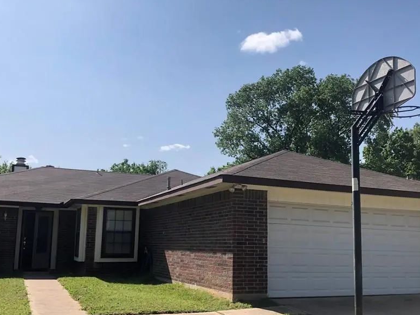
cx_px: 236
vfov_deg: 38.5
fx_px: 449
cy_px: 185
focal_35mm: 37
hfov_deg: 50.0
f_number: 1.8
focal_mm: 3.99
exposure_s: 1/1185
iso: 20
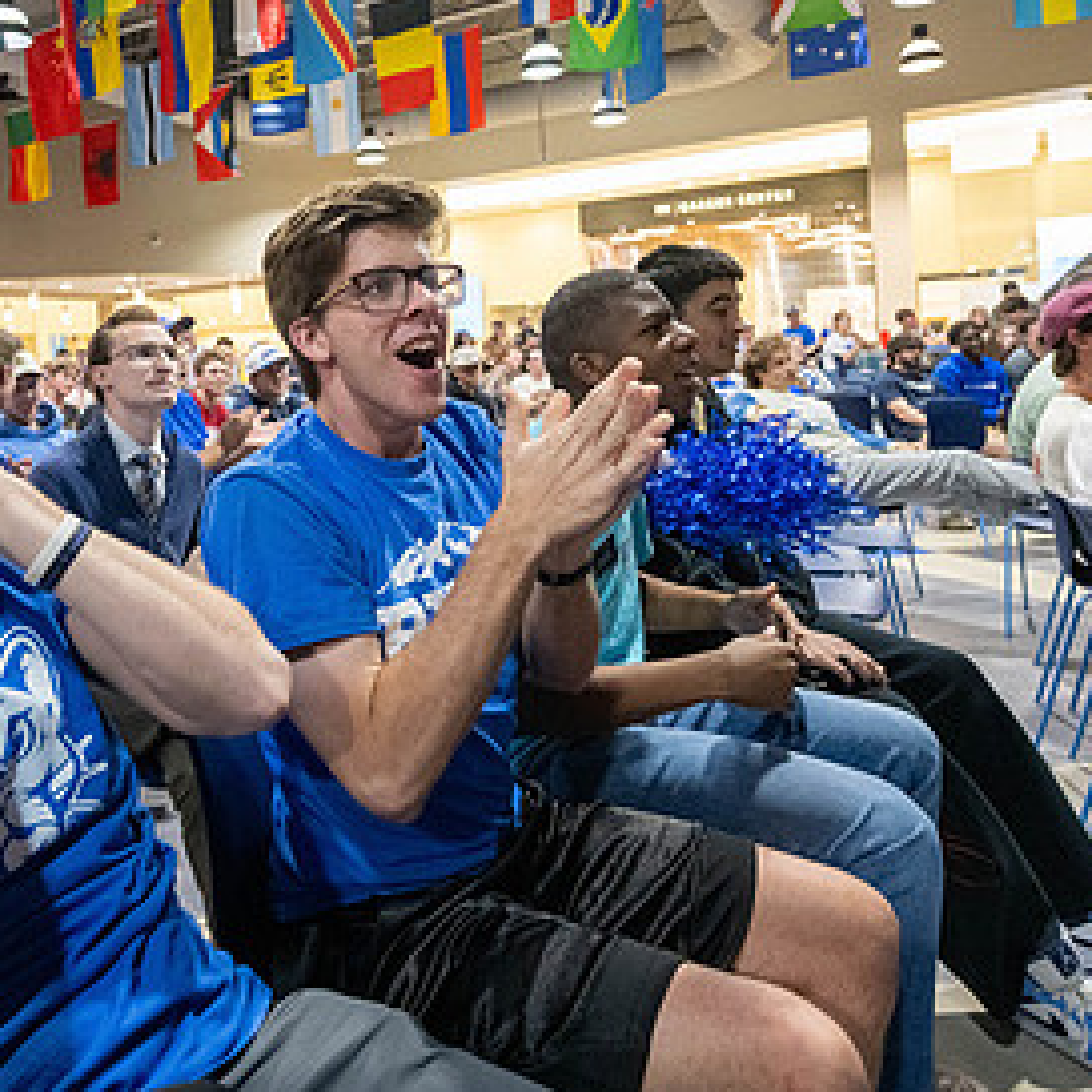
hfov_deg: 54.0
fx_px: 1035
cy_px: 383
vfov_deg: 54.7
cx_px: 325
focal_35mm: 29
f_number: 4
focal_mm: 16
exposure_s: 1/250
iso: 6400
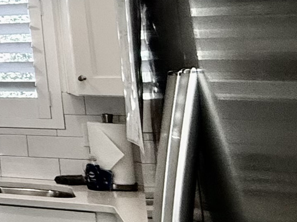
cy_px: -8
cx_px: -439
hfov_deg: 14.5
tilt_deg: +7.2
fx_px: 669
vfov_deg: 18.3
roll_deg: +0.3
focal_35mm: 78
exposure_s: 1/120
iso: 160
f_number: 2.2
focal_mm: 2.22
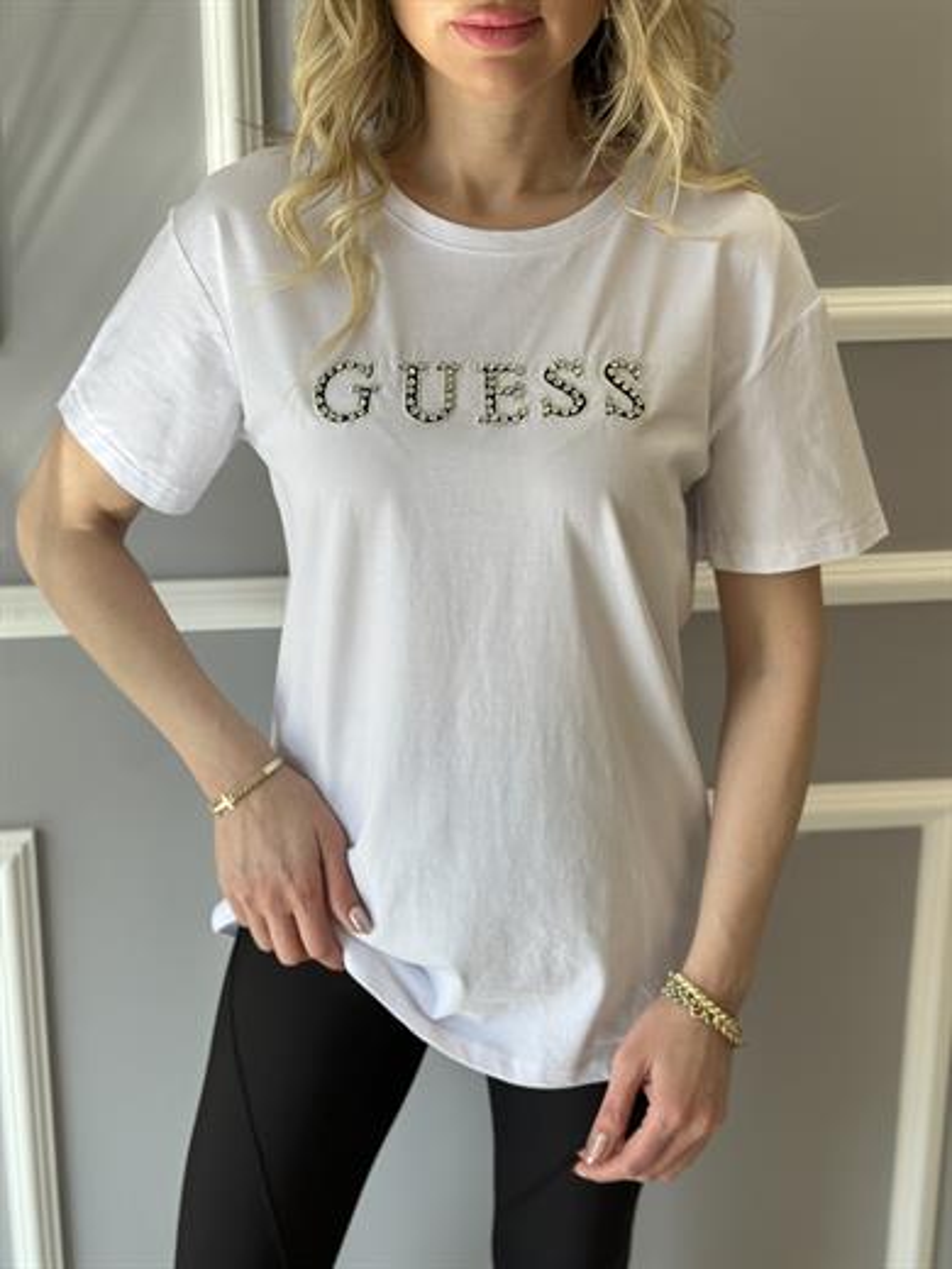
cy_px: 634
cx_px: 476
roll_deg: -0.4
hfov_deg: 30.3
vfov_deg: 39.7
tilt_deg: -18.4
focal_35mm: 48
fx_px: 1760
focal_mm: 6.86
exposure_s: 1/672
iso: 80
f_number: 1.78
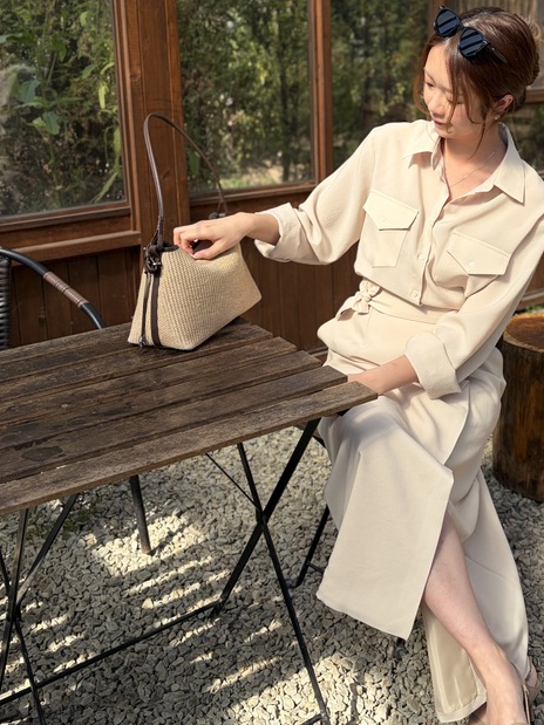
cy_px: 253
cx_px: 422
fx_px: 880
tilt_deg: -13.4
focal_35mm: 42
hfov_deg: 33.5
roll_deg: -0.3
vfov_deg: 44.3
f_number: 1.6
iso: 50
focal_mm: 5.96
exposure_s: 1/1175
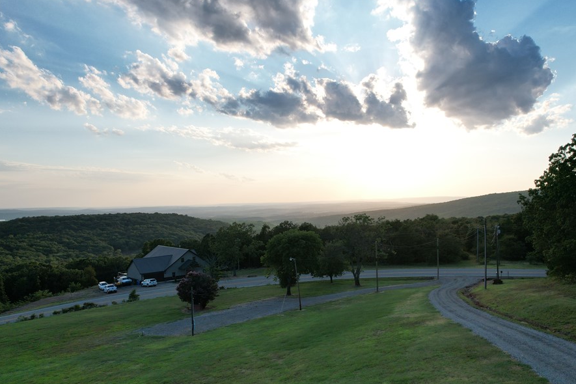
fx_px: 432
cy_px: 212
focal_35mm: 27
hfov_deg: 67.3
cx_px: 309
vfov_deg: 47.9
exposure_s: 1/2000
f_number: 2.8
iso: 100
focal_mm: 8.38
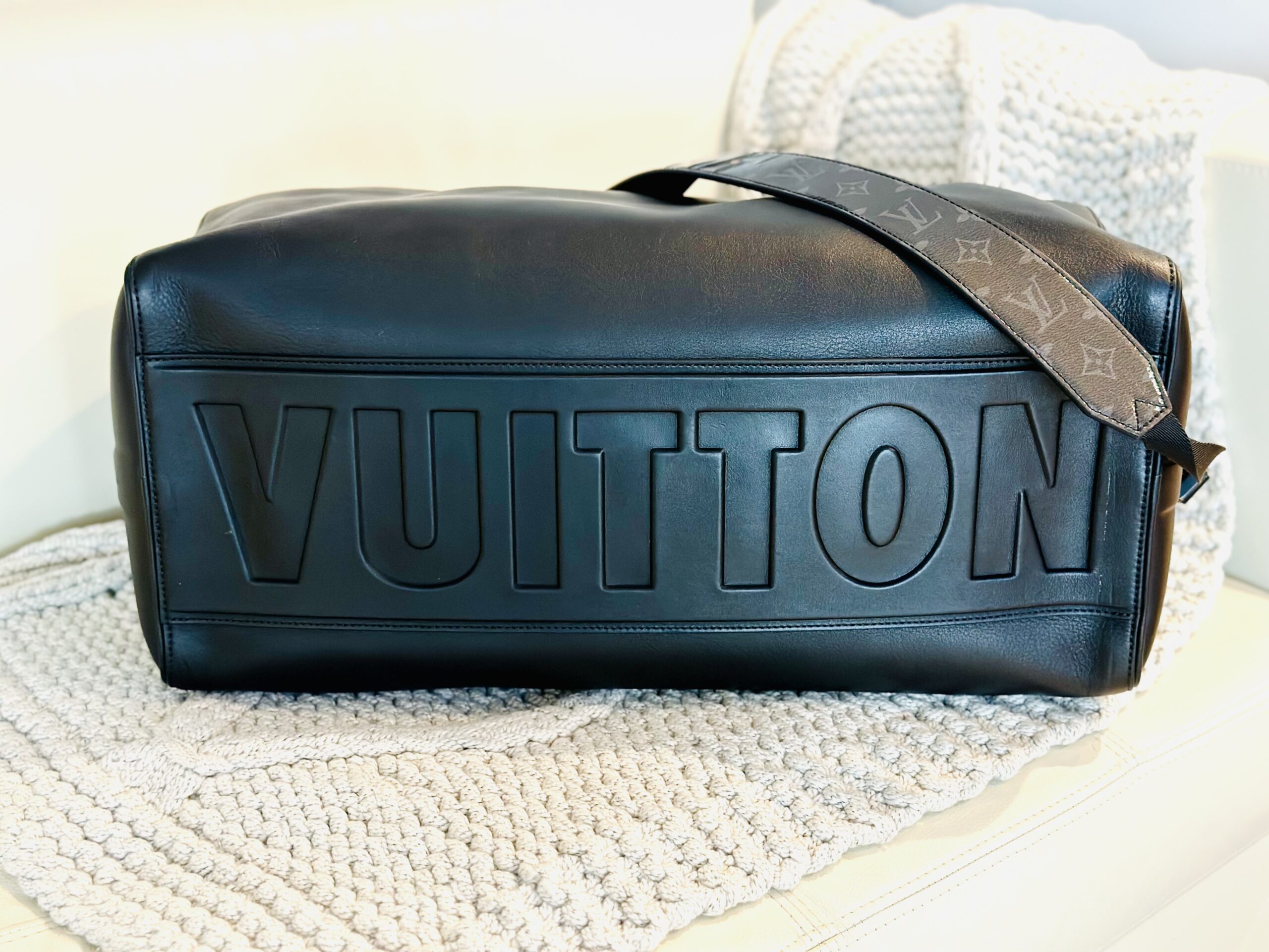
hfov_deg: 39.7
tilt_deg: -21.5
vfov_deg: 30.3
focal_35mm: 48
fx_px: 1760
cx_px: 634
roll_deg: +0.6
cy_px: 476
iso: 320
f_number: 1.78
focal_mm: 6.86
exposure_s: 1/40
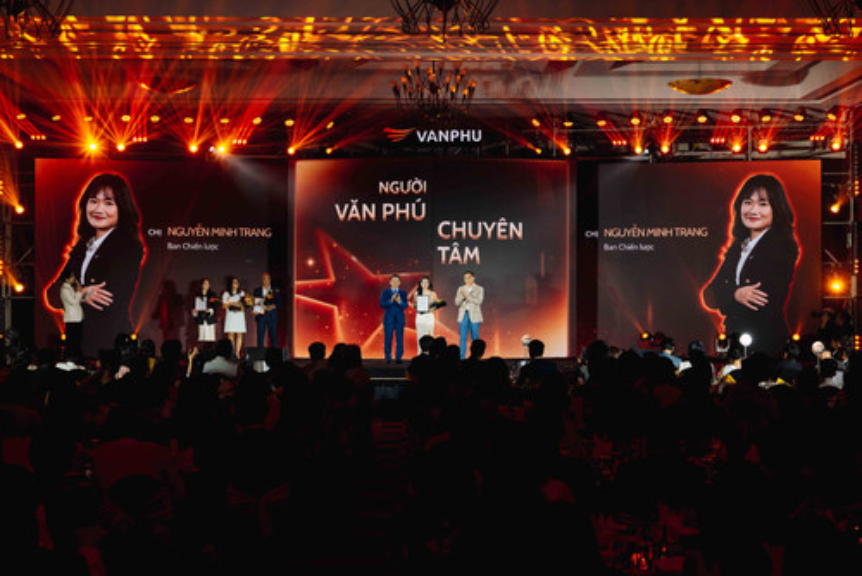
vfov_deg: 26.0
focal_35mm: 52
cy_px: 288
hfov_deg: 38.2
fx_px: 1246
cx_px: 431
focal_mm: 52
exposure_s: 1/100
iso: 1600
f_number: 5
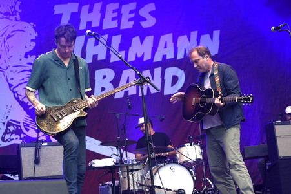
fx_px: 565
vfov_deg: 19.4
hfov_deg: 28.9
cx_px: 146
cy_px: 97
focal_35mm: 70
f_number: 3.5
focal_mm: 70
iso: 800
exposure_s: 1/500
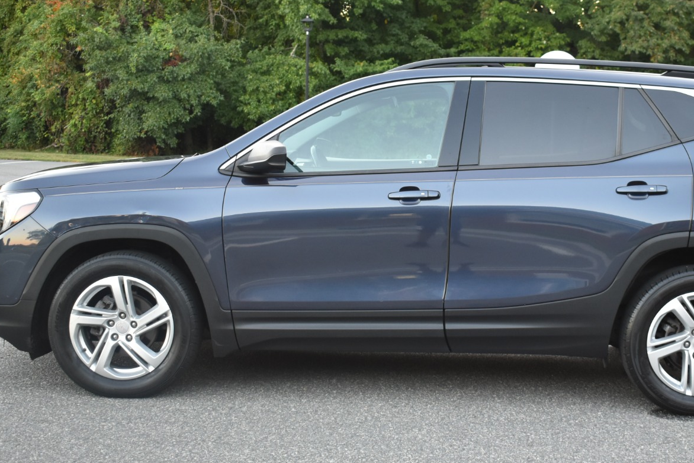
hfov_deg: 34.3
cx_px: 427
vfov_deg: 23.4
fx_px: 1118
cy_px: 221
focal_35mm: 58
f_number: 4.2
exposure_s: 1/60
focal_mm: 28
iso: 800
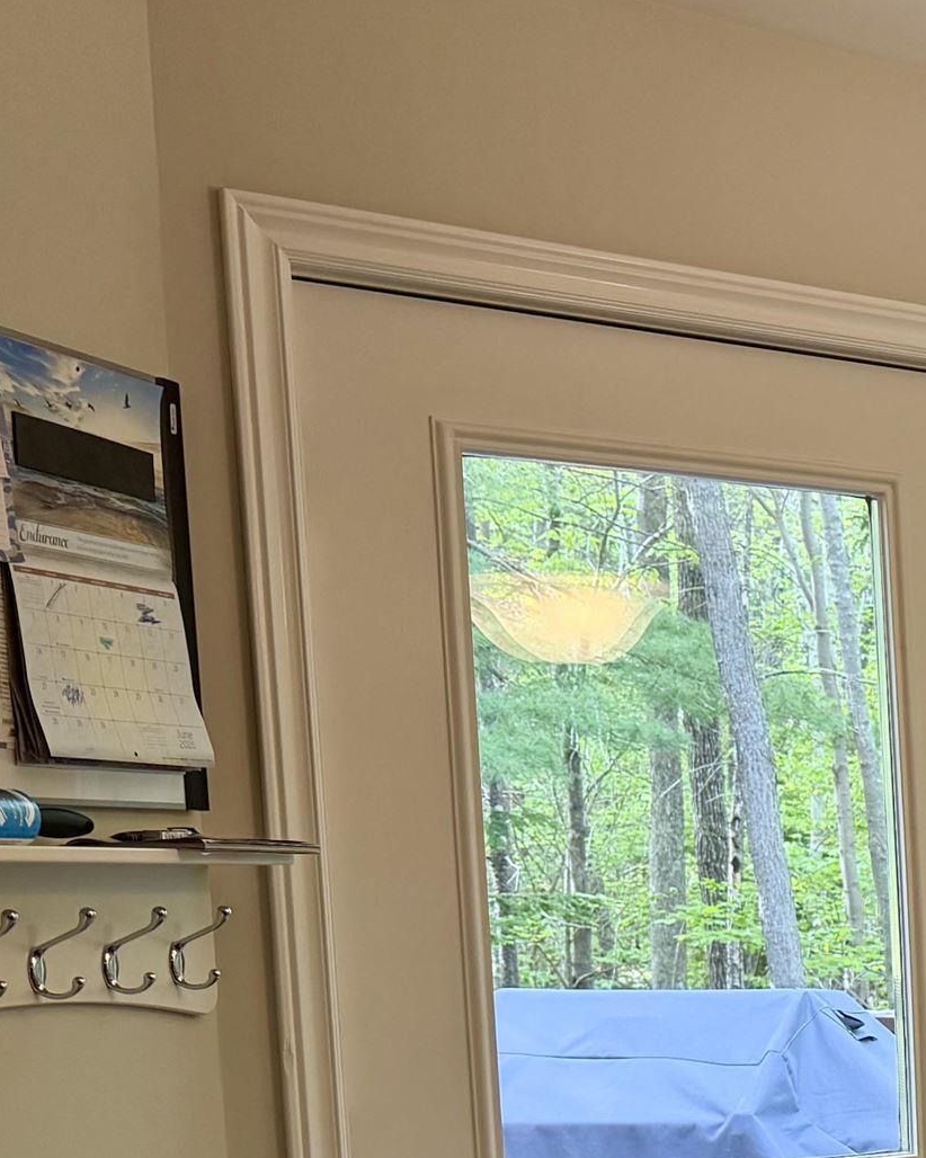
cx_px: 1645
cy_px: 1138
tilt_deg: -5.6
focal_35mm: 70
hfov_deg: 17.8
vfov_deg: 25.9
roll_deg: +0.4
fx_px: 2399
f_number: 1.78
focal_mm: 6.76
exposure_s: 1/120
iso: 125
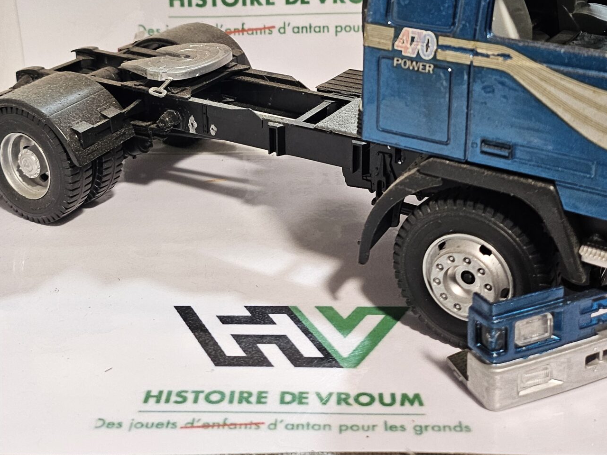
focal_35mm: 48
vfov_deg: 29.0
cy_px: 41
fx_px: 842
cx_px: 303
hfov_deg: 39.7
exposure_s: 1/100
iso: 200
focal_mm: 5
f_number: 1.8
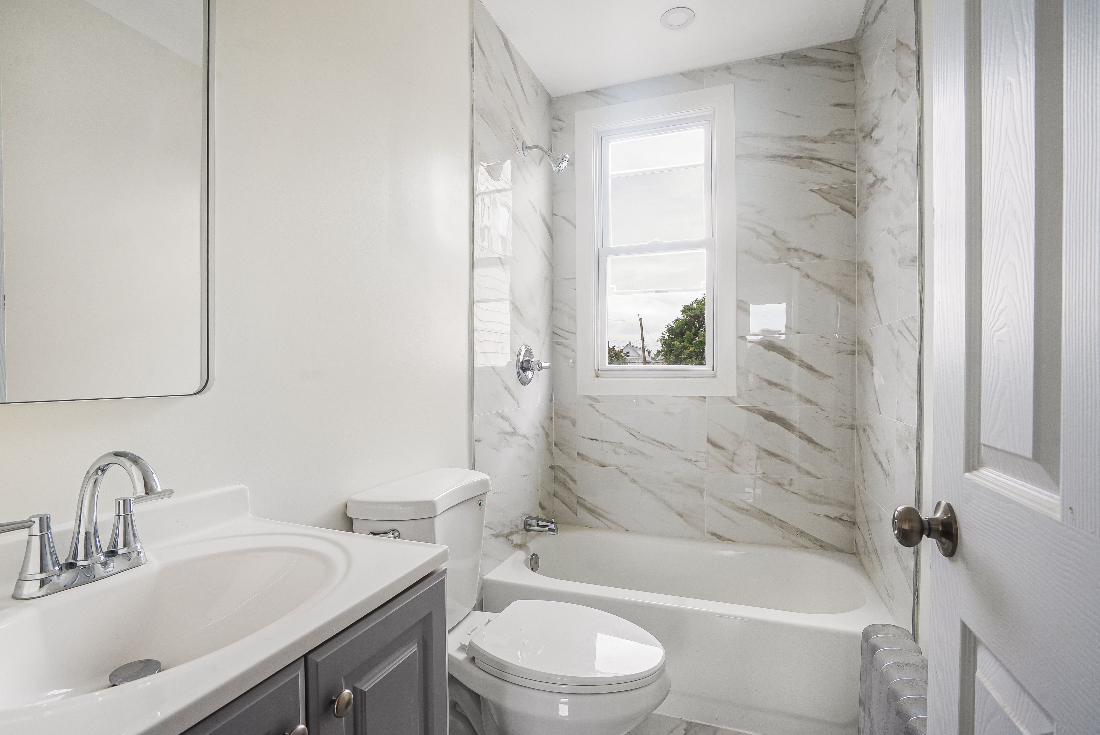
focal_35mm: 16
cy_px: 368
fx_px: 489
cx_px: 550
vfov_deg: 73.8
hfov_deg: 96.7
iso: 250
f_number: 9
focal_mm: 16
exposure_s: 1/15
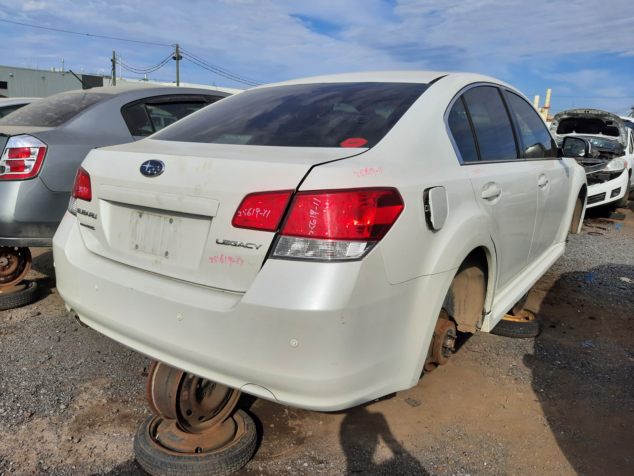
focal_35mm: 26
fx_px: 476
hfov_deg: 67.3
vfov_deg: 53.1
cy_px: 238
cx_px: 317
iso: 40
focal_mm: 3.92
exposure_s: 1/2762
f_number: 1.7
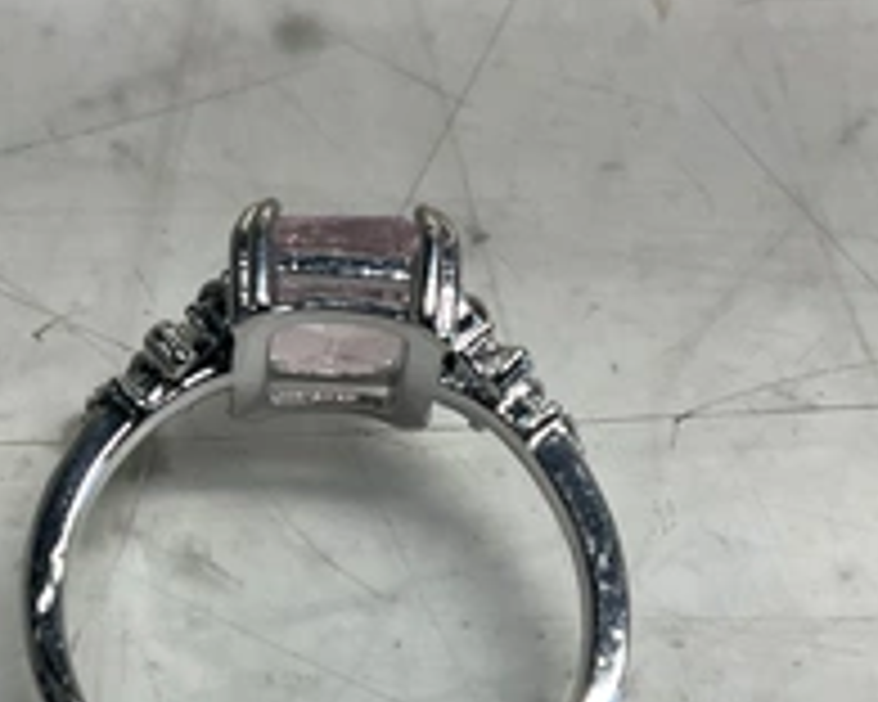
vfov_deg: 25.8
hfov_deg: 32.0
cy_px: 549
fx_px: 1507
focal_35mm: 58
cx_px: 248
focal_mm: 3
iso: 50
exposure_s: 1/120
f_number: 1.8
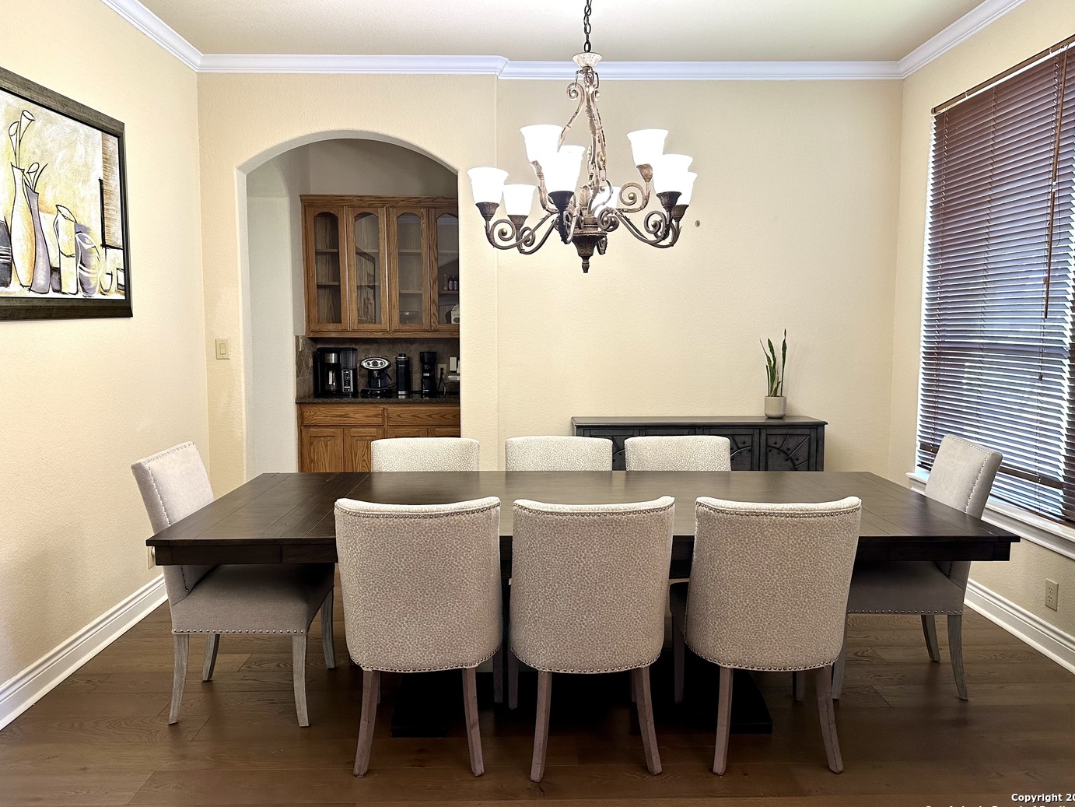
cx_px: 534
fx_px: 777
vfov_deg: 54.9
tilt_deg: -5.2
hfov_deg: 69.4
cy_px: 396
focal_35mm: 25
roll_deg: -0.2
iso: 160
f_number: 1.78
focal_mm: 6.86
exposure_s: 1/60
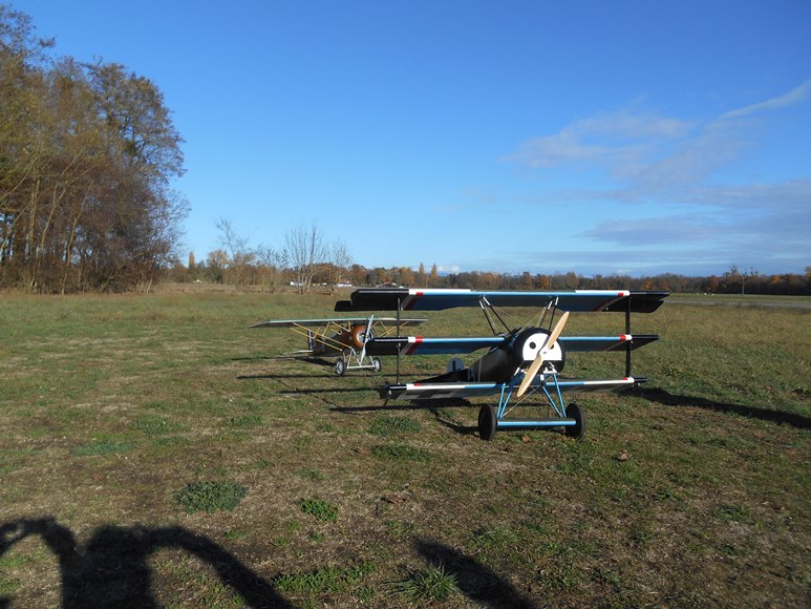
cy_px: 304
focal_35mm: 26
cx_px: 406
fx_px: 609
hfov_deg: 67.3
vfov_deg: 53.1
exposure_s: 1/1000
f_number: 3.4
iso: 80
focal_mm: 4.7
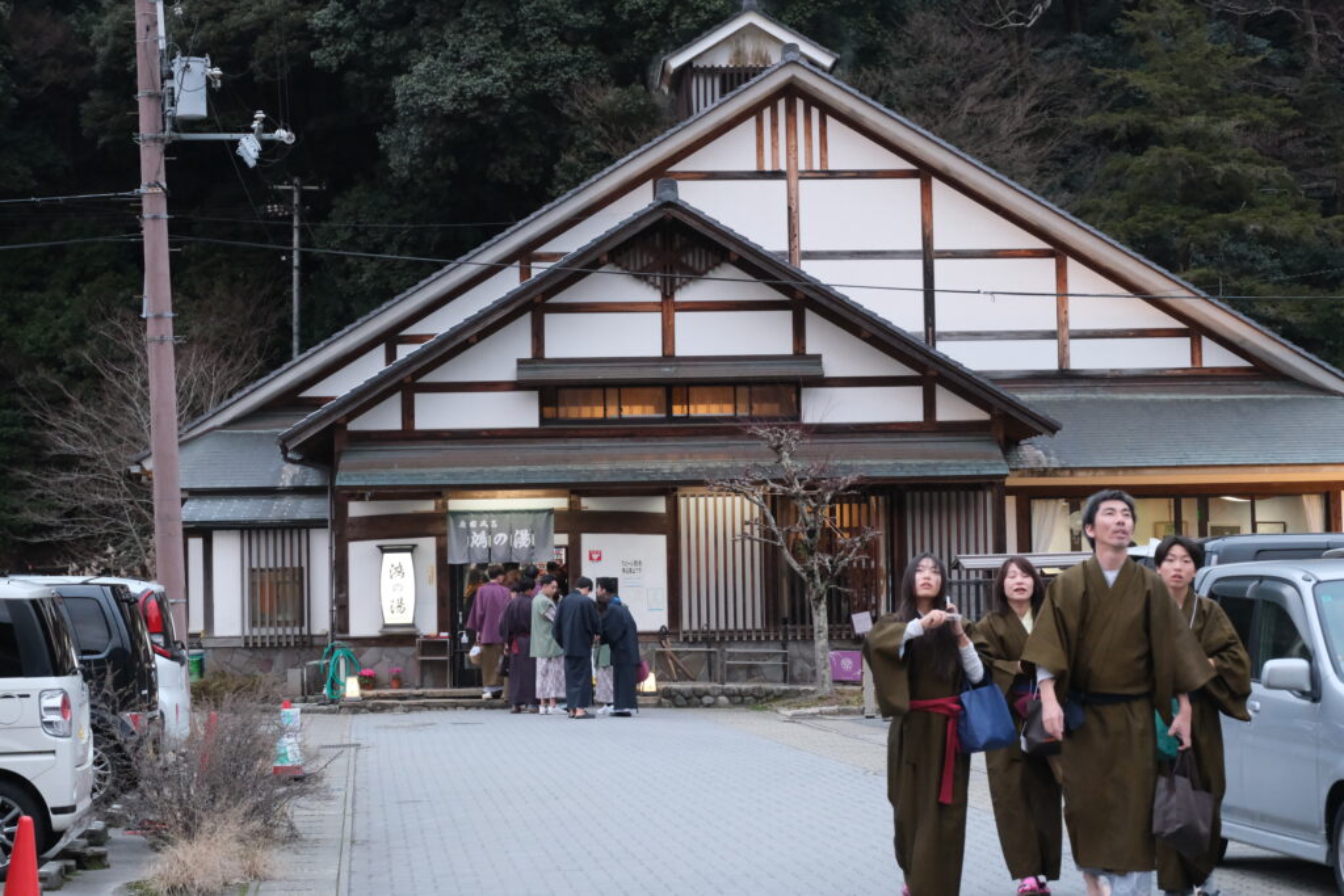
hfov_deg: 28.4
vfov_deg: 19.2
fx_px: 2651
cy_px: 448
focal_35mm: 71
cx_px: 672
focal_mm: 47.2
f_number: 4.7
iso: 4000
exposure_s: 1/140
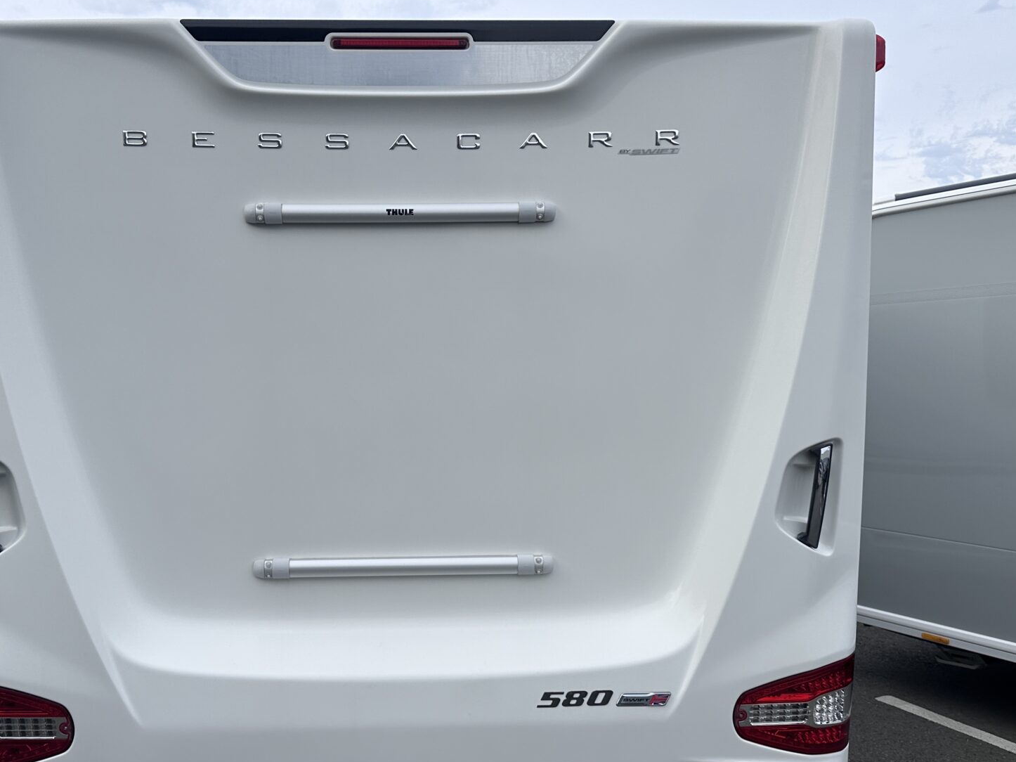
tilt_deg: -4.0
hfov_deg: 53.8
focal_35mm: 34
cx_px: 438
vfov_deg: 41.7
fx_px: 998
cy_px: 428
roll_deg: +0.4
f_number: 1.78
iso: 80
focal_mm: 6.86
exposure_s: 1/4762
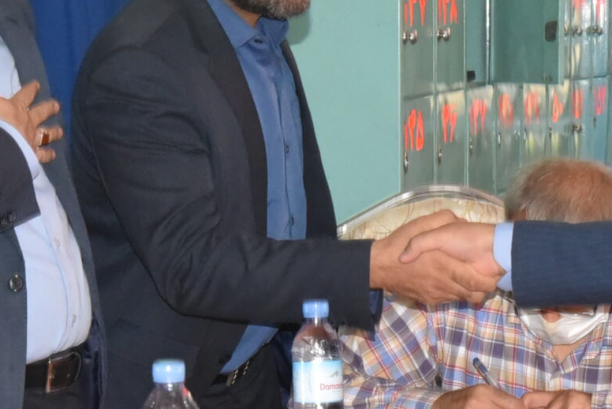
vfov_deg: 8.3
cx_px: 275
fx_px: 2806
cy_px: 154
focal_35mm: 165
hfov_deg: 12.4
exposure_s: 1/100
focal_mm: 50
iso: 6400
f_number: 8
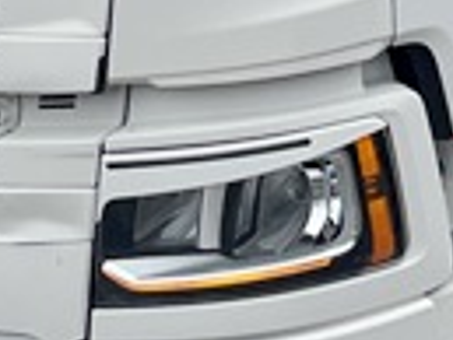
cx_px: 428
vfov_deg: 6.7
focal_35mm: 206
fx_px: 2698
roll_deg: +3.8
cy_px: -547
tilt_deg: +4.8
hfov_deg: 9.5
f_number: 1.6
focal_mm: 4.2
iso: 32
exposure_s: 1/4000
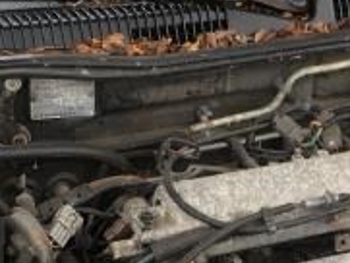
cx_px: 277
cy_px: 304
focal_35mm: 128
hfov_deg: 15.3
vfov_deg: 11.4
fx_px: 1295
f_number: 2.2
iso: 25
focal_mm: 4.15
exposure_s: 1/60
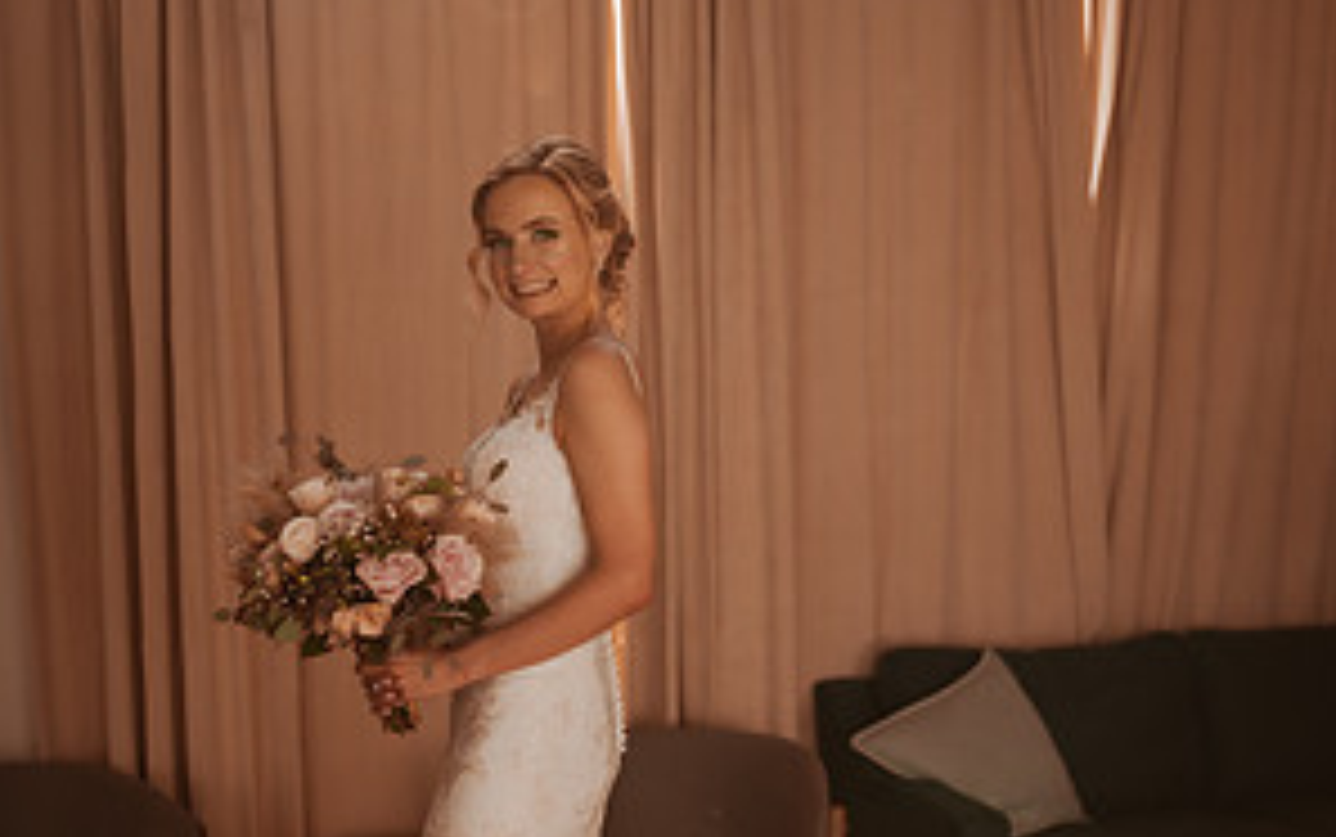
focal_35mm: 54
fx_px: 1967
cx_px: 668
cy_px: 598
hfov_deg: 37.5
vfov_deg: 23.8
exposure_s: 1/1600
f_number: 1.8
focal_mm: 35
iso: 320
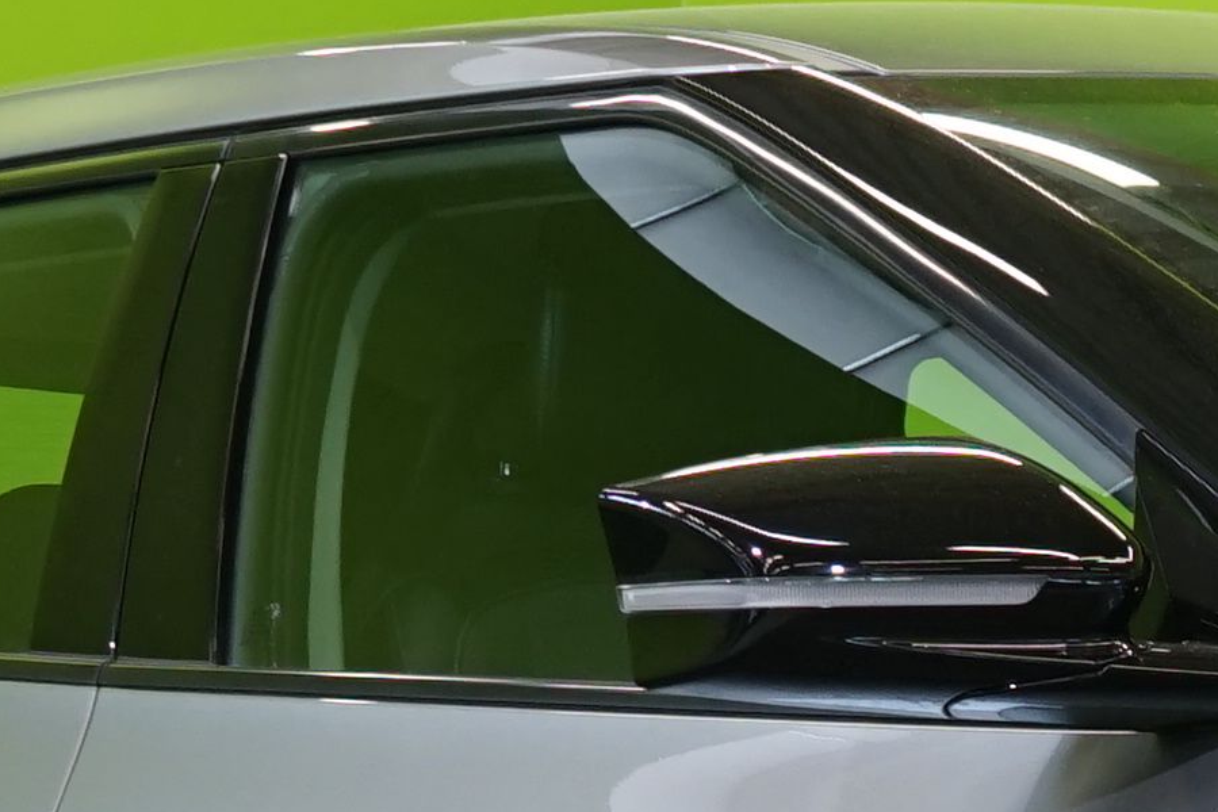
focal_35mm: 220
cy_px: 1359
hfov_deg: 9.1
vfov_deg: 6.1
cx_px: 1753
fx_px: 7443
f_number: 6.3
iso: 500
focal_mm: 33
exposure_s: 1/40
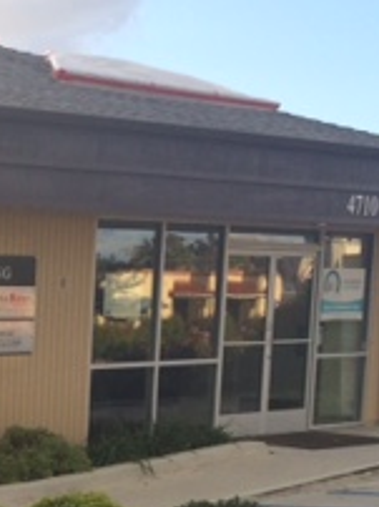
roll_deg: +0.5
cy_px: 477
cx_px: -309
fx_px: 1346
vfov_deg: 20.8
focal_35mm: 92
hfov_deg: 14.1
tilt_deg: -8.3
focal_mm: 4.15
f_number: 2.2
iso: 32
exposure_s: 1/631
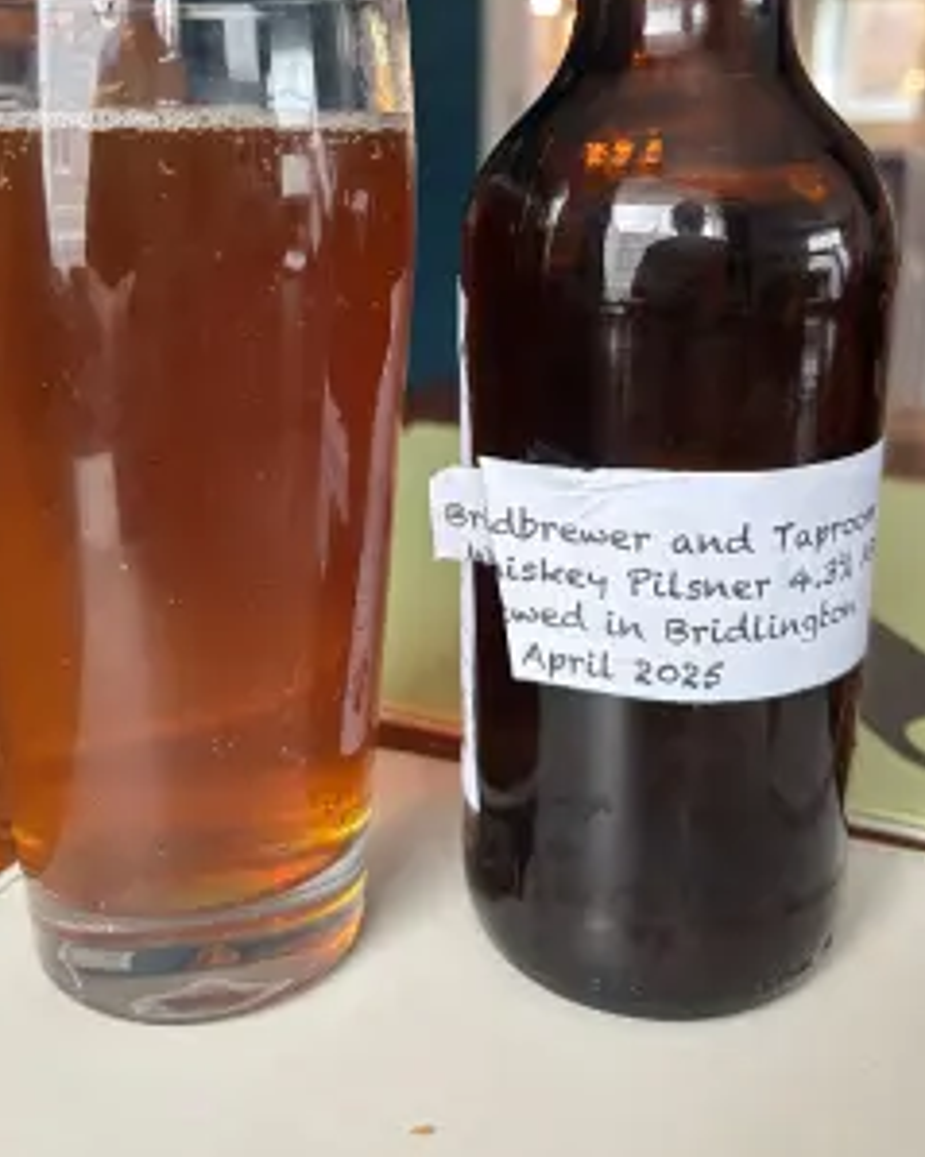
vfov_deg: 52.3
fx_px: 1164
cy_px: 437
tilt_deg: -14.1
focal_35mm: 34
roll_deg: -1.1
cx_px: 453
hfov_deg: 43.3
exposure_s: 1/60
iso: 400
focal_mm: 5.96
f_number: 1.6
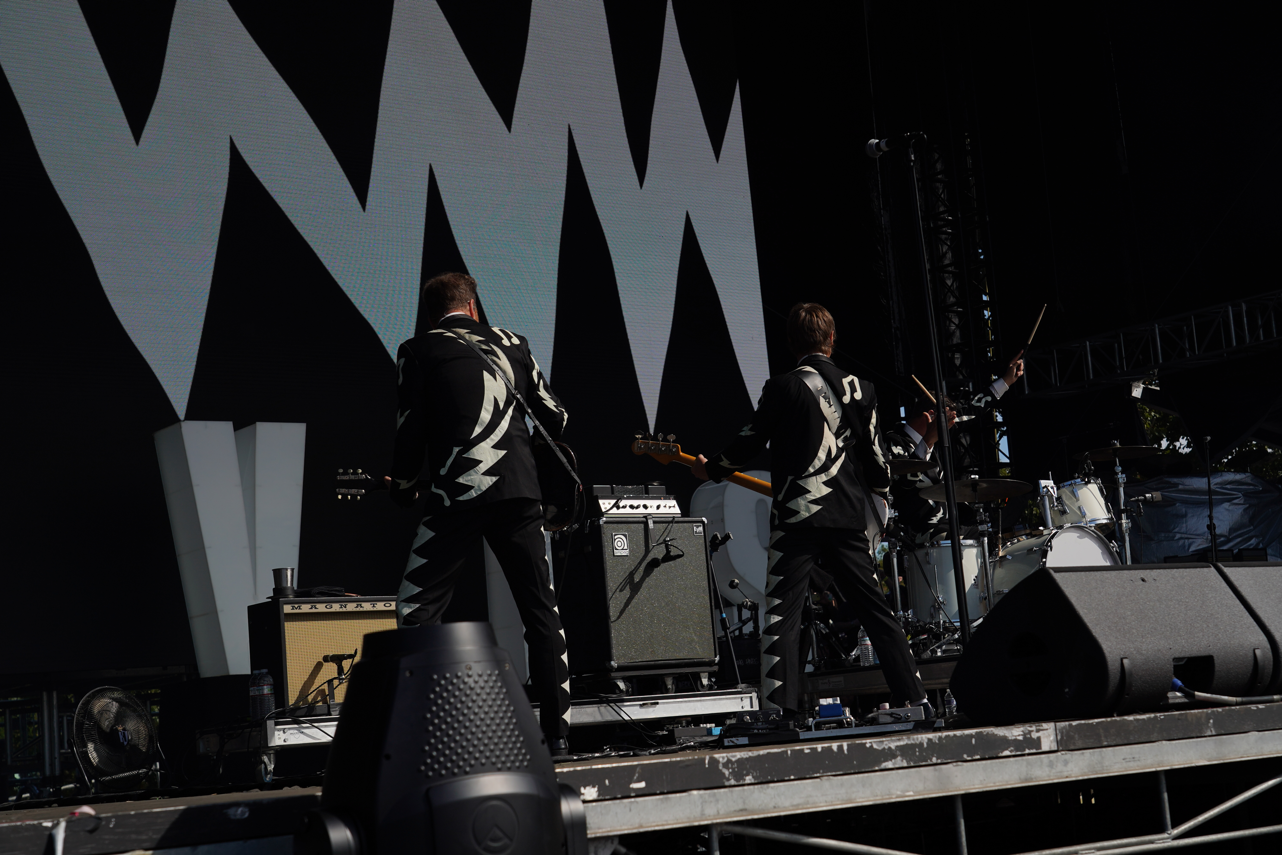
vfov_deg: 24.2
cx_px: 641
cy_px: 428
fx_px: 1994
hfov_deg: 35.6
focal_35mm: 56
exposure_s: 1/800
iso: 100
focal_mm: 56
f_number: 8
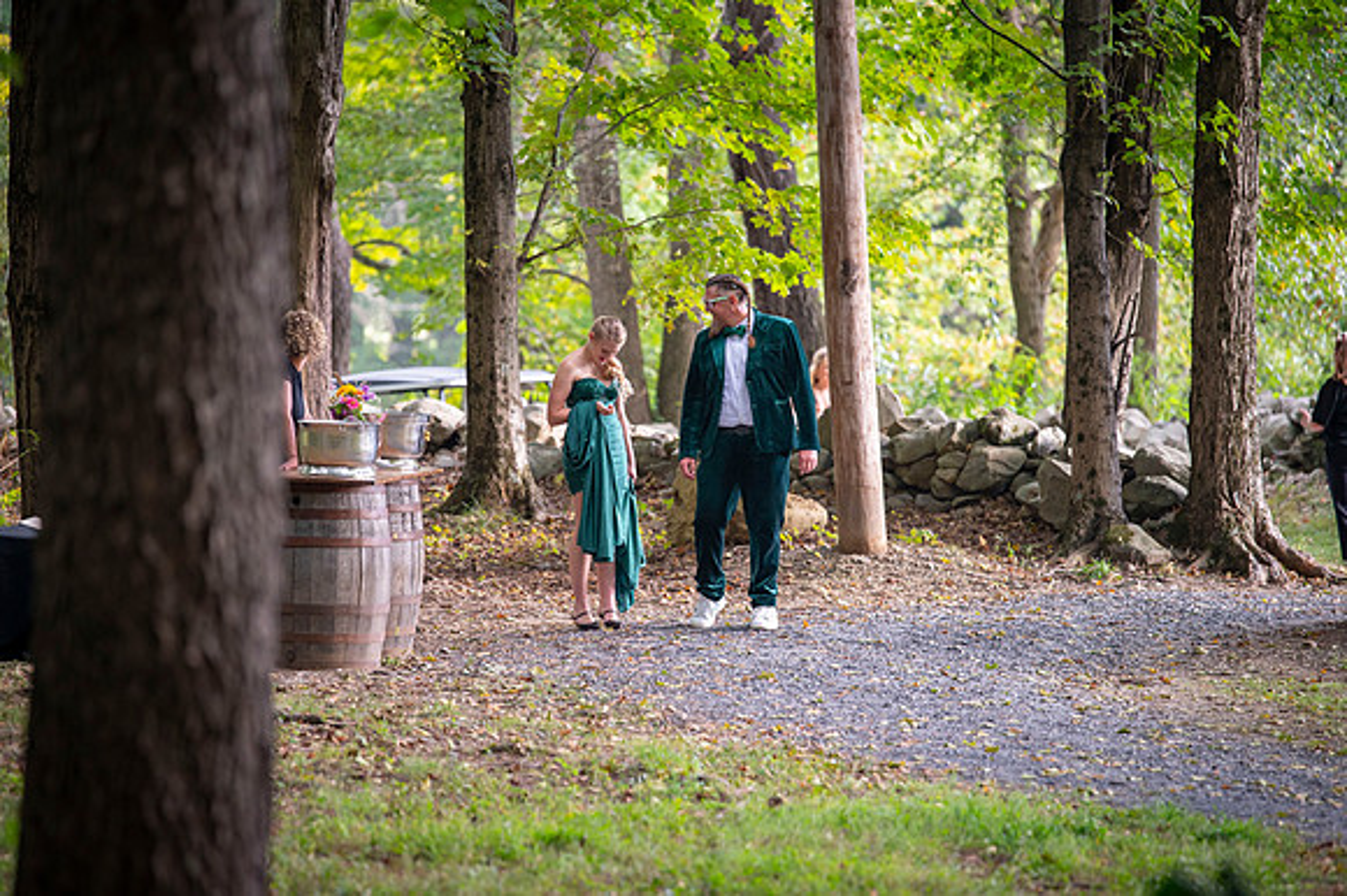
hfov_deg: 9.9
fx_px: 7795
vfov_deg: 6.6
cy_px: 448
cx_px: 674
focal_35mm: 208
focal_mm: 200
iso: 1600
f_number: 3.2
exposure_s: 1/80
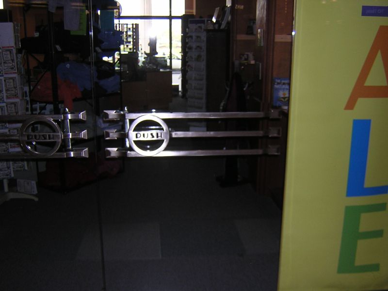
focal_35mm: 36
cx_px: 194
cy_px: 146
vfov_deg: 39.7
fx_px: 404
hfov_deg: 51.4
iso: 126
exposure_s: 1/60.1
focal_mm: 4.7
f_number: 2.6
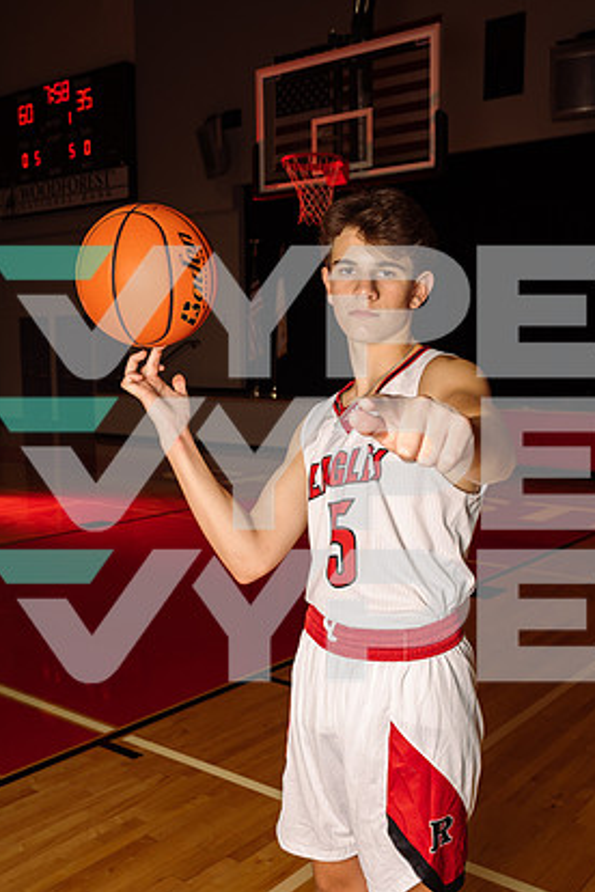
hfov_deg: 35.1
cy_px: 465
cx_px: 306
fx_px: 942
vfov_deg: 50.7
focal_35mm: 38
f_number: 8
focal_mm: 35
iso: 250
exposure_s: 1/250
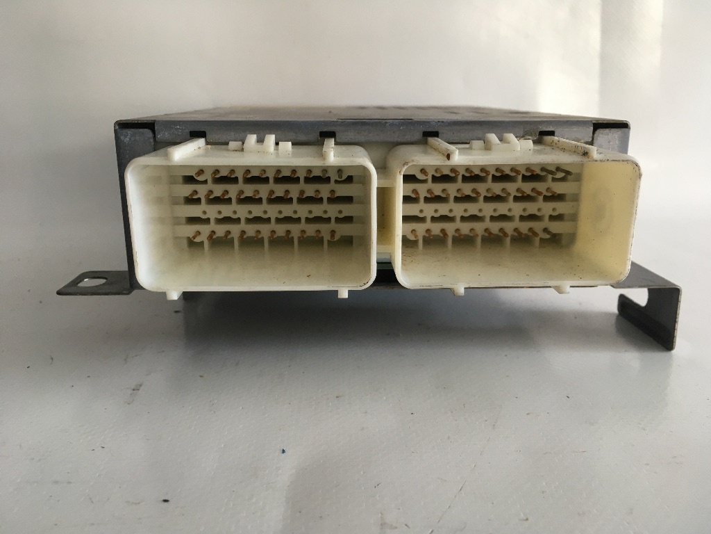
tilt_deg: -15.5
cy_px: 267
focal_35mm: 29
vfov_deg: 48.2
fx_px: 596
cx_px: 356
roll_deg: -0.6
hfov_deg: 61.7
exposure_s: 1/33
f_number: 2.2
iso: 80
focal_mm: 4.15
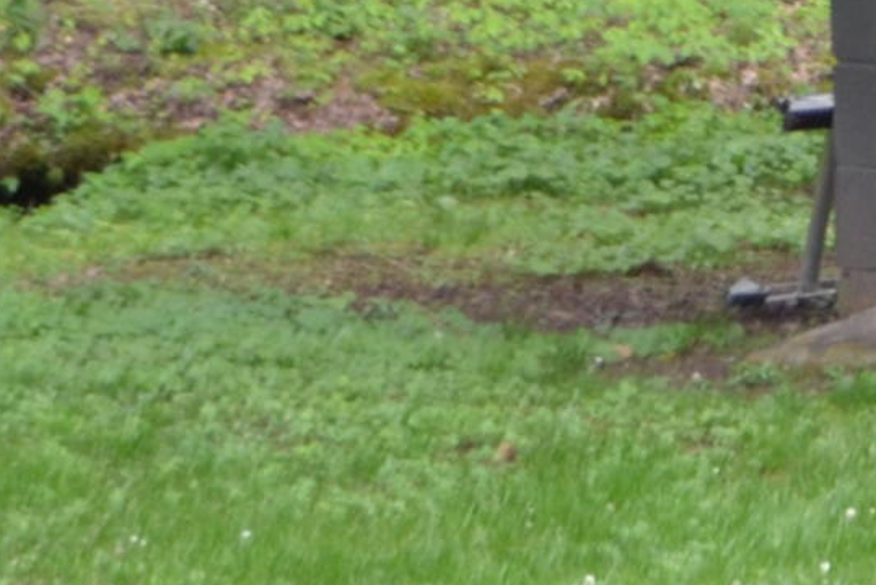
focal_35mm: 251
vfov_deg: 5.2
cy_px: -1012
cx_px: 2107
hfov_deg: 7.6
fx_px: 6109
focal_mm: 30
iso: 400
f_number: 4.5
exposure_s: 1/80
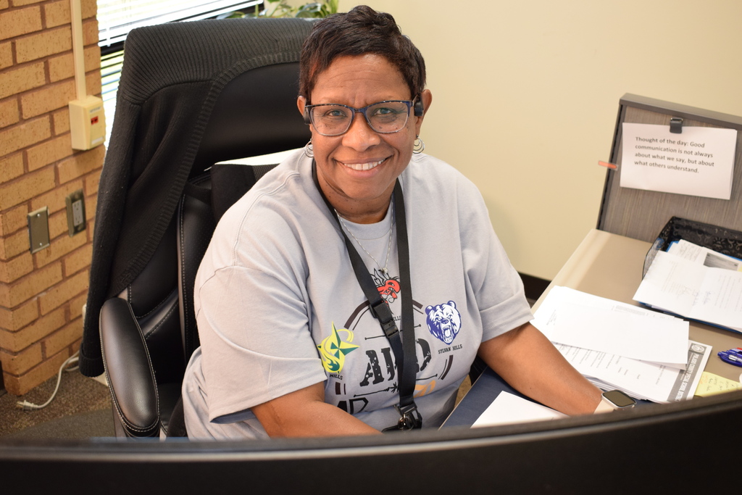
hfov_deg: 43.6
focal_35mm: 45
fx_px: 928
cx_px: 371
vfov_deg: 29.9
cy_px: 248
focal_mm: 30
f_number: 4.2
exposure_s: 1/50
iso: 800
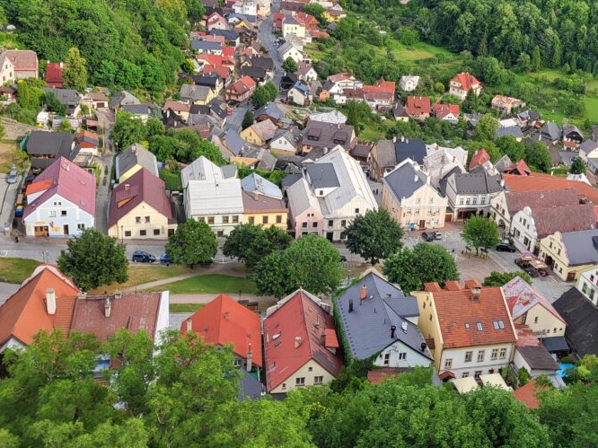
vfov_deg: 35.6
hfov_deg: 45.8
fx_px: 691
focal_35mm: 40
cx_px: 415
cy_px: 149
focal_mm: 5.4
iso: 40
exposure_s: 1/231
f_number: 1.8
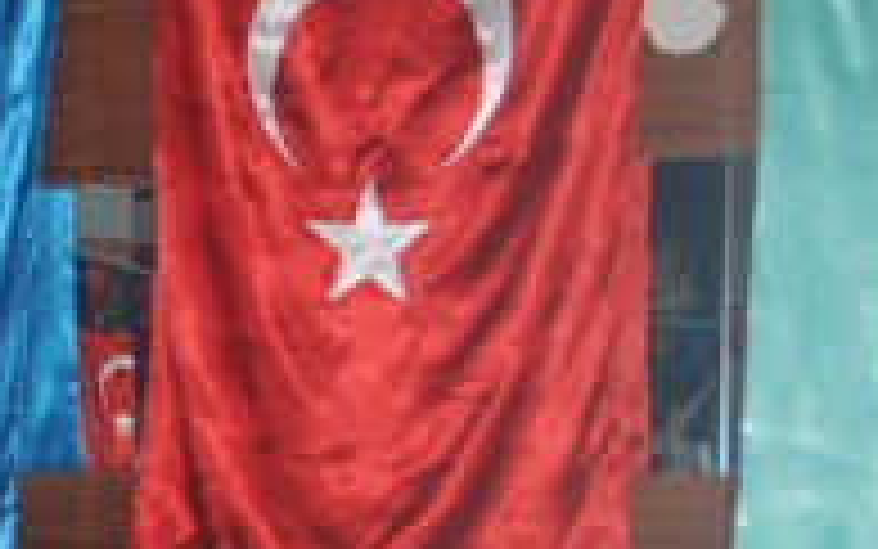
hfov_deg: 14.3
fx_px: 3303
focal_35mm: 138
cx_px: -365
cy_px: 724
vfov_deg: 9.3
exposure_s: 1/60
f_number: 4
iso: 200
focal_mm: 22
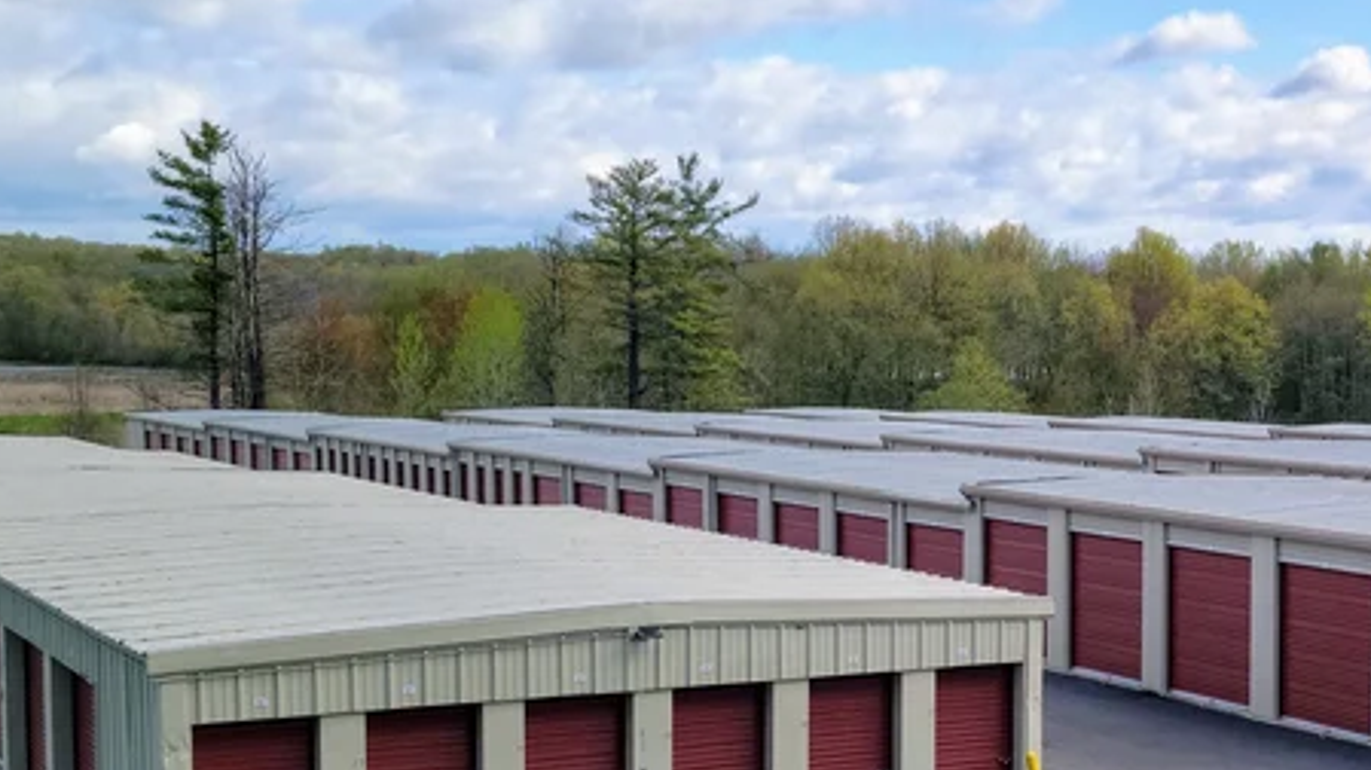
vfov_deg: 17.6
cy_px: 541
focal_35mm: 68
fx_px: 2471
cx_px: 1234
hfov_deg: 29.7
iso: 25
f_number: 2
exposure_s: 1/770
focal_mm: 5.9
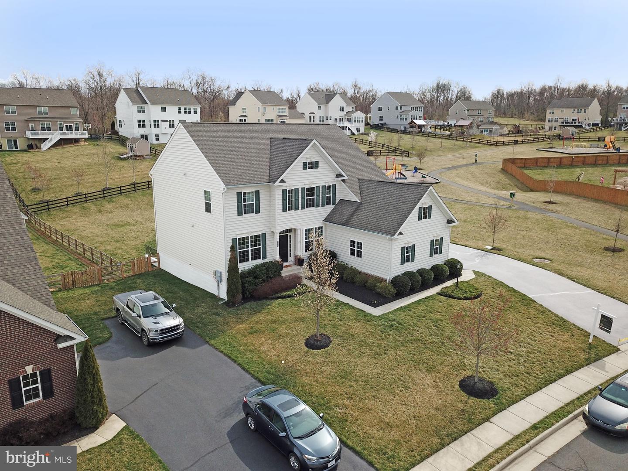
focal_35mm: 26
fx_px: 472
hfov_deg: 67.3
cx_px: 314
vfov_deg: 53.1
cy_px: 236
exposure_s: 1/1156
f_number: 2.2
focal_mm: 4.73
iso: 100
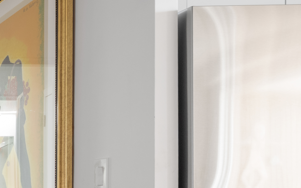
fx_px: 517
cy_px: 214
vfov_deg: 19.6
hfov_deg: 21.6
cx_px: -235
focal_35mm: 63
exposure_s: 1.3
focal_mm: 16
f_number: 10
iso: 400
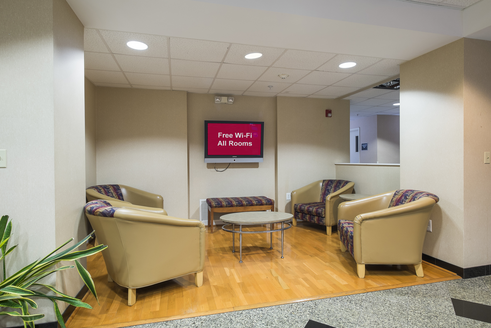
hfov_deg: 86.9
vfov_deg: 64.6
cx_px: 246
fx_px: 259
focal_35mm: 19
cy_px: 164
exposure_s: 1.7
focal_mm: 12.6
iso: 200
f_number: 11
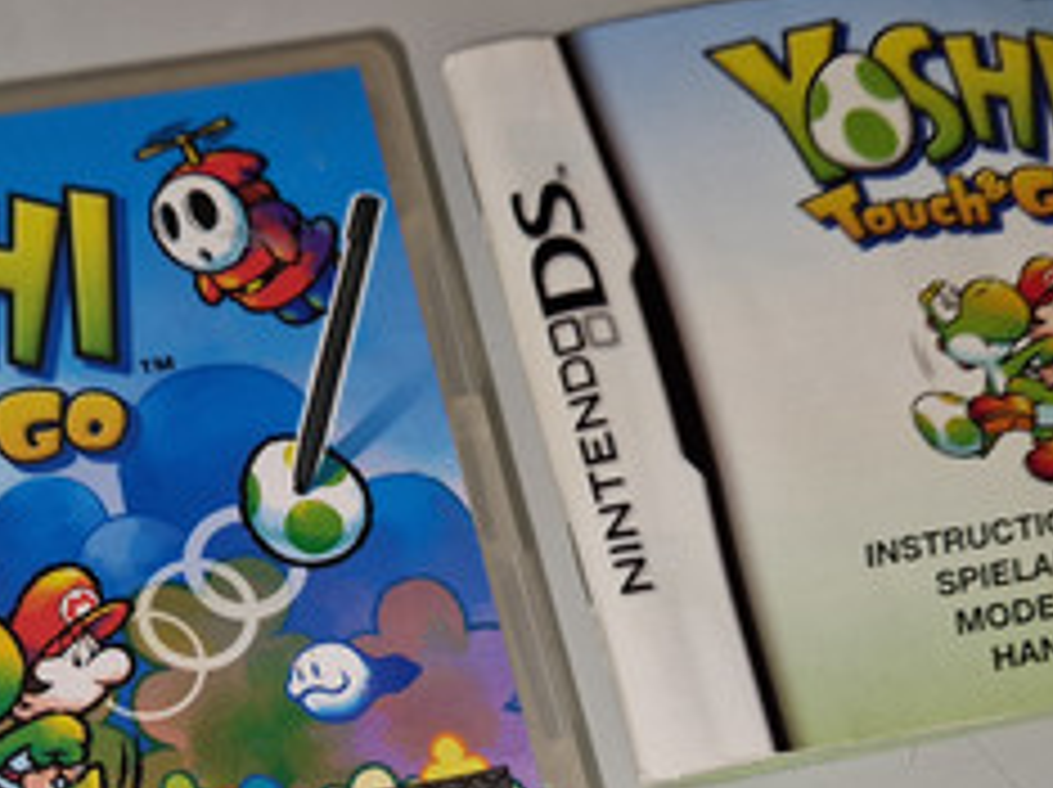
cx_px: 356
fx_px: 1914
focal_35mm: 63
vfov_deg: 22.8
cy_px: 666
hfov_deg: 30.5
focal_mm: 5.4
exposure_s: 1/100
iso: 64
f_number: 1.8
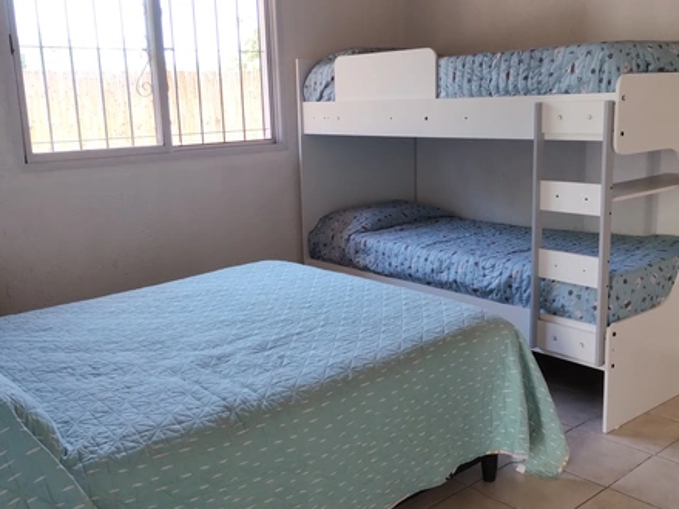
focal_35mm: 28
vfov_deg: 49.7
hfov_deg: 63.4
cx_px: 340
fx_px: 549
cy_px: 254
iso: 154
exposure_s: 1/33
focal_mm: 4.27
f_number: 1.8
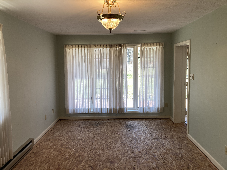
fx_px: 184
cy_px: 85
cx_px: 114
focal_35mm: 28
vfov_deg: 49.7
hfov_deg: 63.4
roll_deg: +0.3
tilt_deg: -6.1
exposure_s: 1/120
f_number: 1.8
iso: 32
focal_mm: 3.99
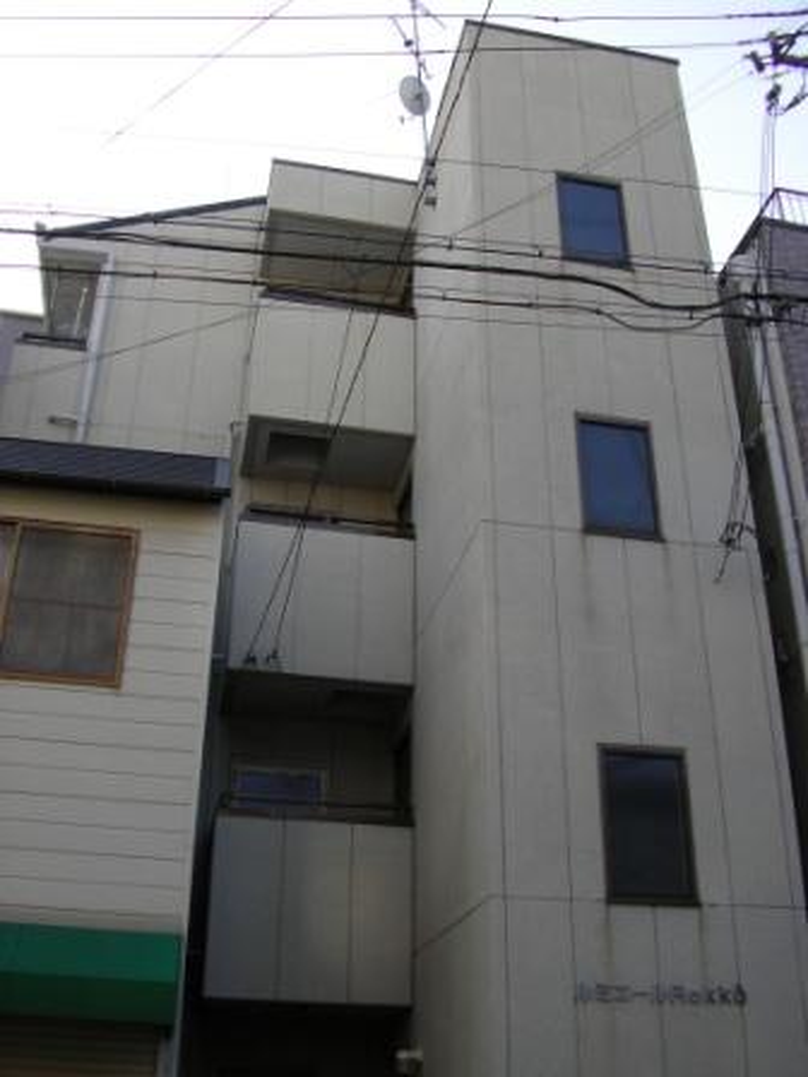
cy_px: 538
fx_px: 1183
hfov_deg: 37.7
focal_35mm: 38
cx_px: 404
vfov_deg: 49.0
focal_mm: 5.8
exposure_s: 1/190
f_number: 4.1
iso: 50
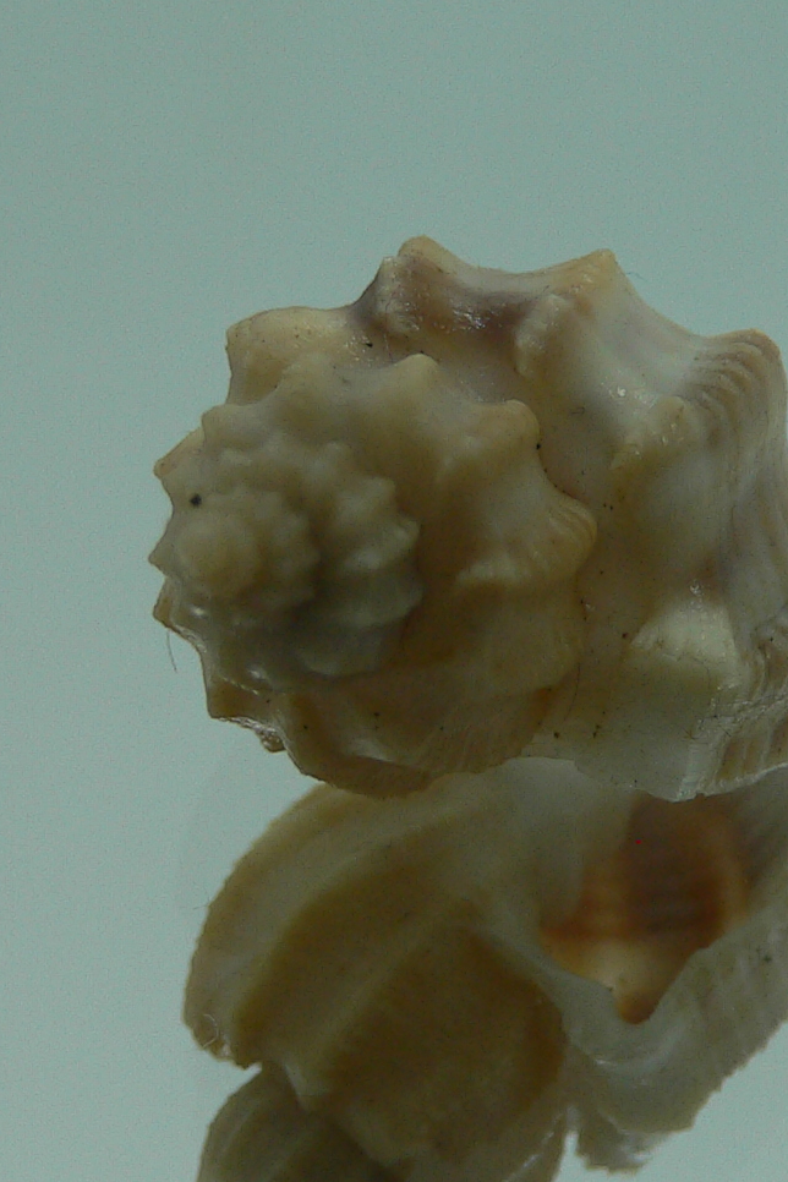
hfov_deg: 17.9
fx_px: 2495
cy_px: 660
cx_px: 500
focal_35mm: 76
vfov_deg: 26.6
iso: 80
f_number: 2.8
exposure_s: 1/60
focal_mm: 4.6
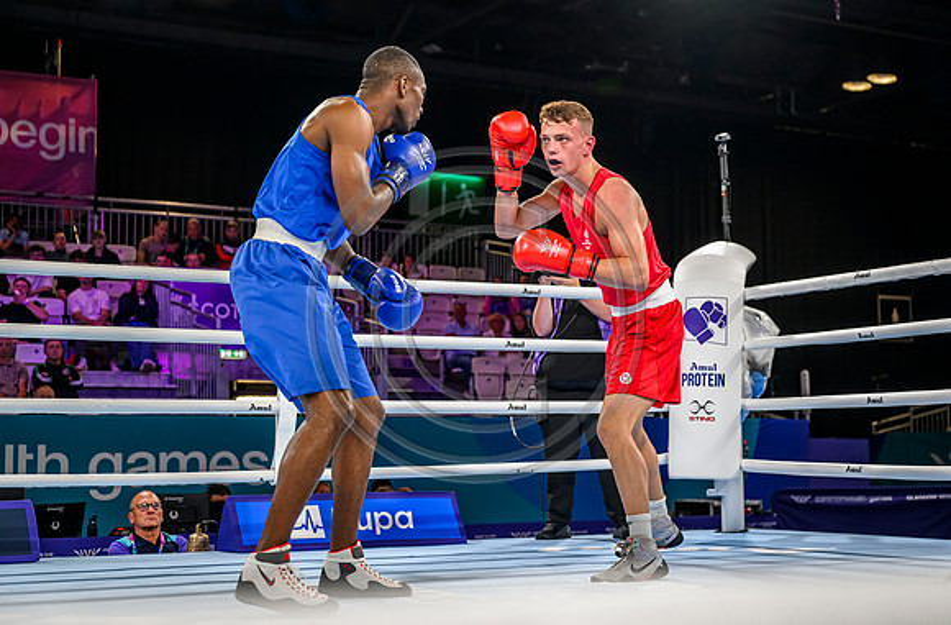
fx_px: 1502
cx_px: 510
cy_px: 285
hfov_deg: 35.1
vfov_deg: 23.5
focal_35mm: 57
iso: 2000
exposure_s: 1/1600
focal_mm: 53
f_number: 3.2
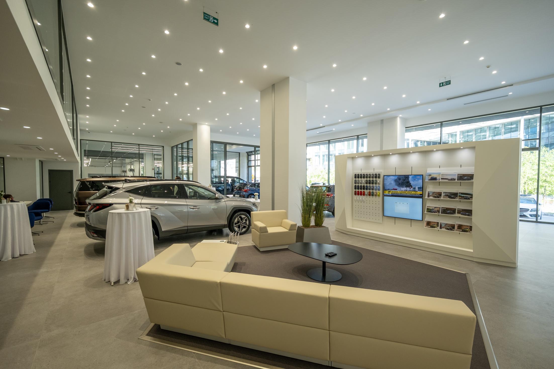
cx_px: 277
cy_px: 184
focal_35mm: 15
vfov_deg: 77.3
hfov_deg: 100.4
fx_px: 231
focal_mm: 10.1
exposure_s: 1/160
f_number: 2.8
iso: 250
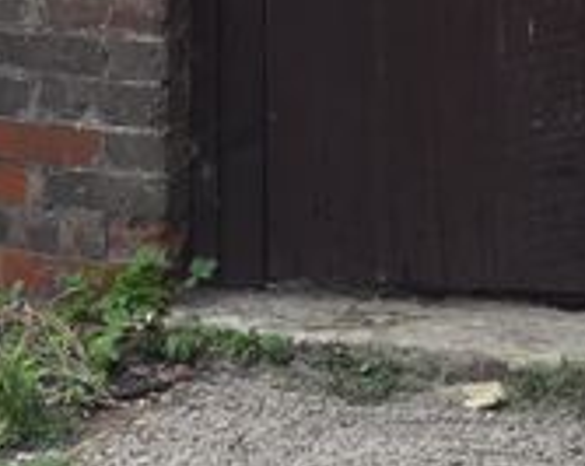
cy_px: -396
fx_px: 2074
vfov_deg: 11.8
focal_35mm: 120
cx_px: 305
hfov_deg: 16.1
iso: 80
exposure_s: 1/250
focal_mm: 3.6
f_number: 2.8
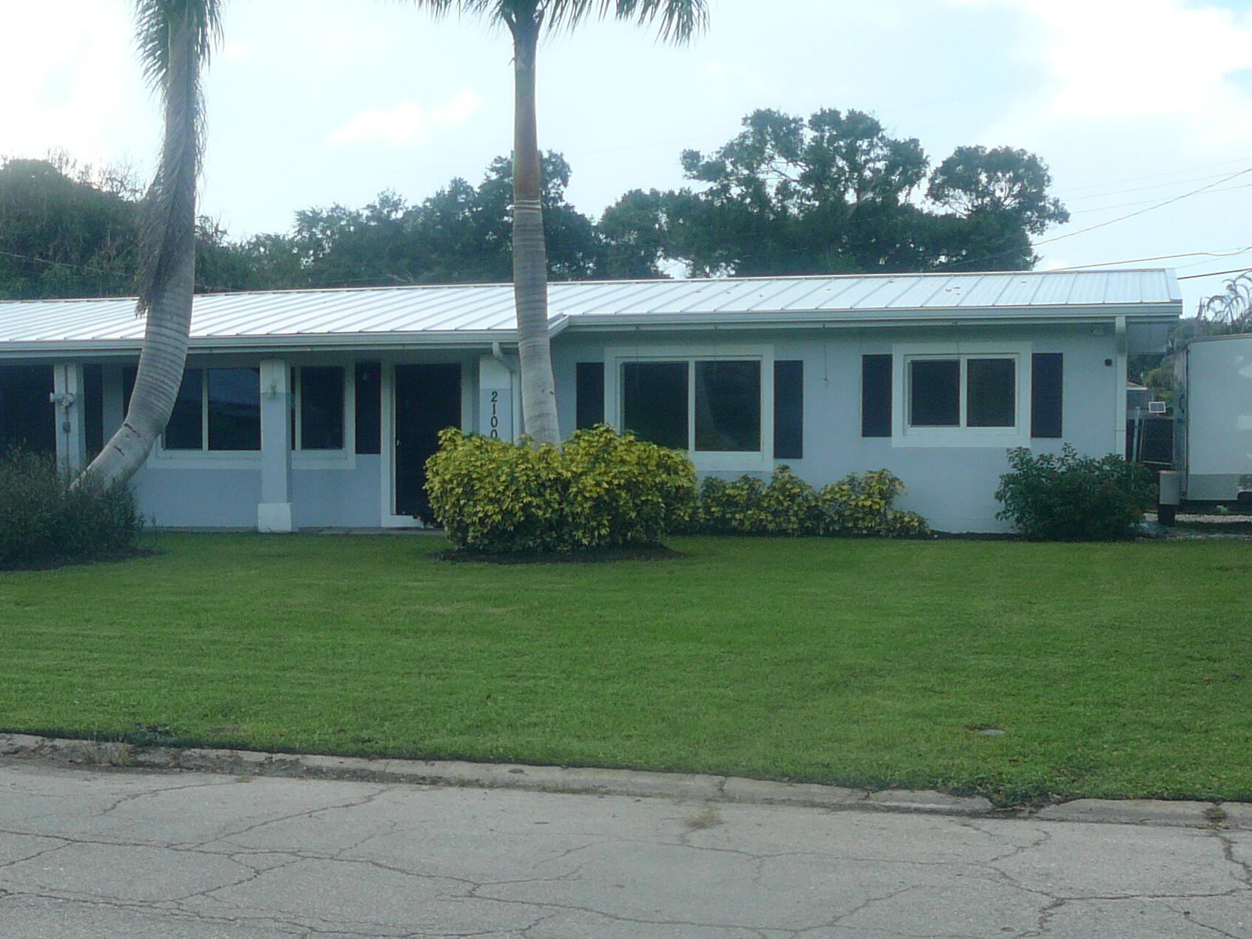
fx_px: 1917
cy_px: 542
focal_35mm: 53
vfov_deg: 27.5
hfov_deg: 35.9
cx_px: 443
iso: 80
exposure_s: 1/500
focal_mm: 5.2
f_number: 2.8
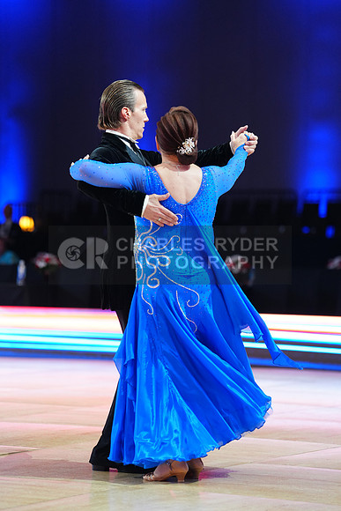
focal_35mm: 135
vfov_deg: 15.2
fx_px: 1917
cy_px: 256
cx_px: 170
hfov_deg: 10.2
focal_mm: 135
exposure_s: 1/400
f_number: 2.8
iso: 1600
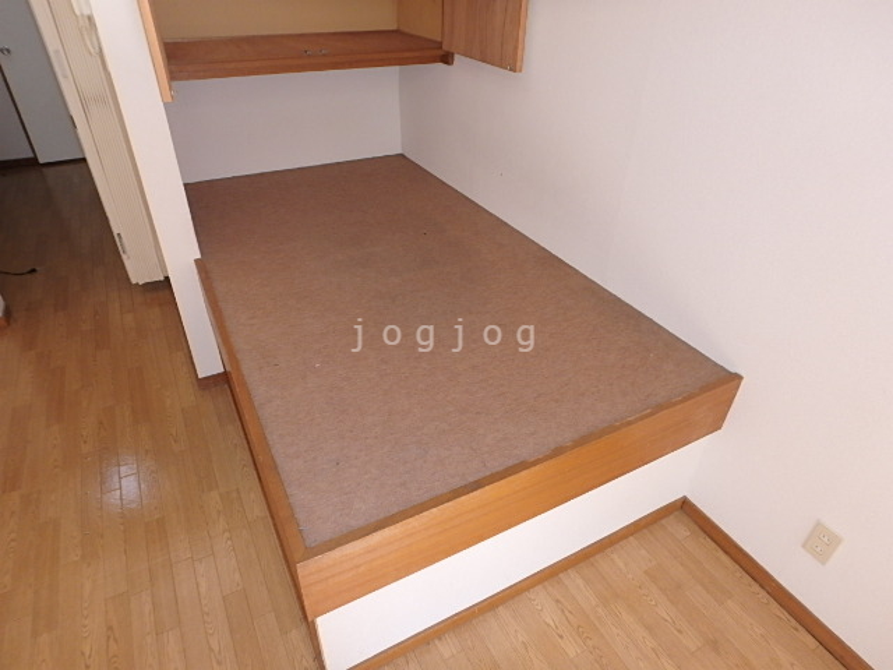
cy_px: 335
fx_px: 542
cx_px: 446
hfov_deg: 79.0
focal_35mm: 21
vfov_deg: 63.4
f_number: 3.5
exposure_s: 1/60
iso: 200
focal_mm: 3.7
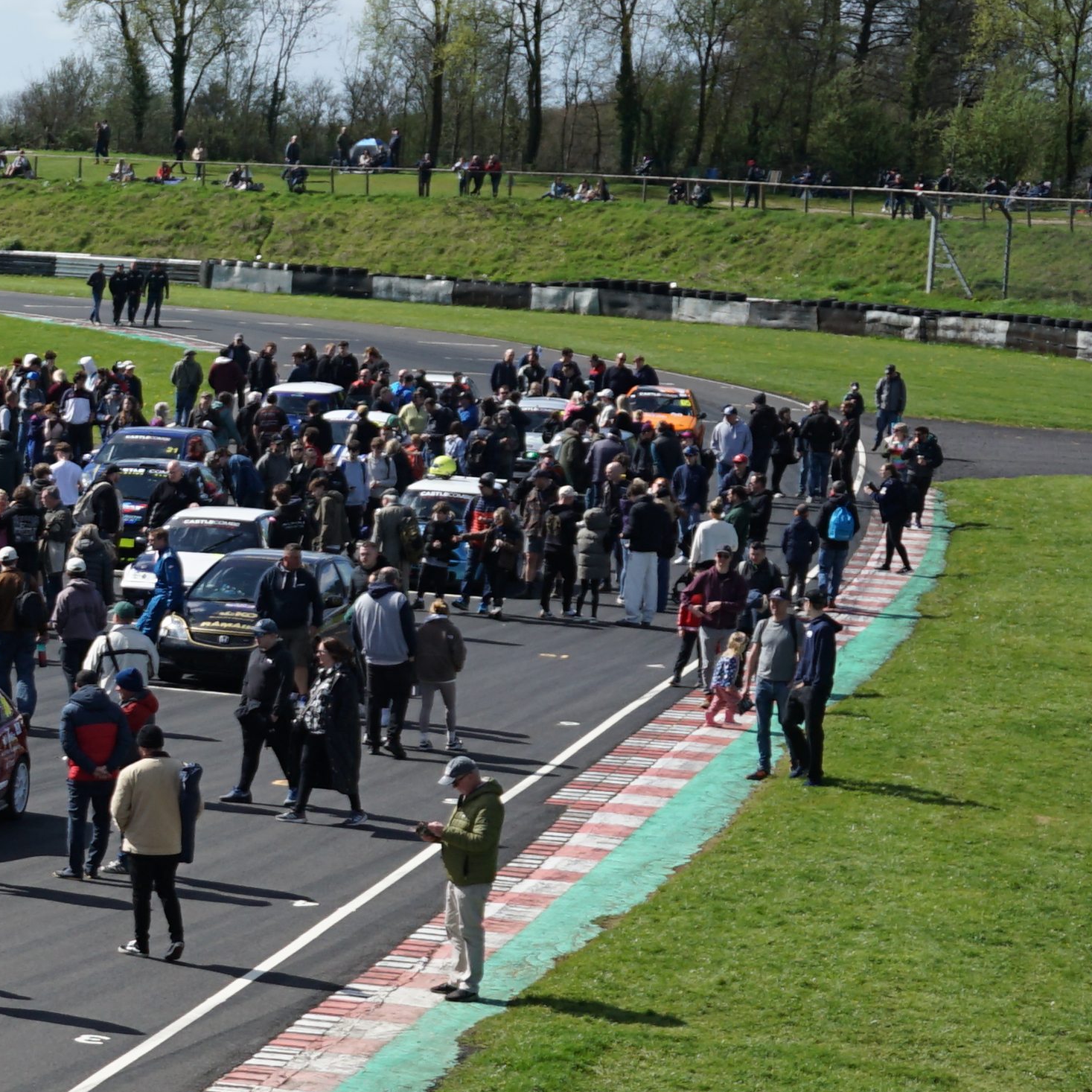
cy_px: 698
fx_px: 4961
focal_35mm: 139
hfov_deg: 11.6
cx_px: -869
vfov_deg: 12.5
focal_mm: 40
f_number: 4
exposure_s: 1/1000
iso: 125
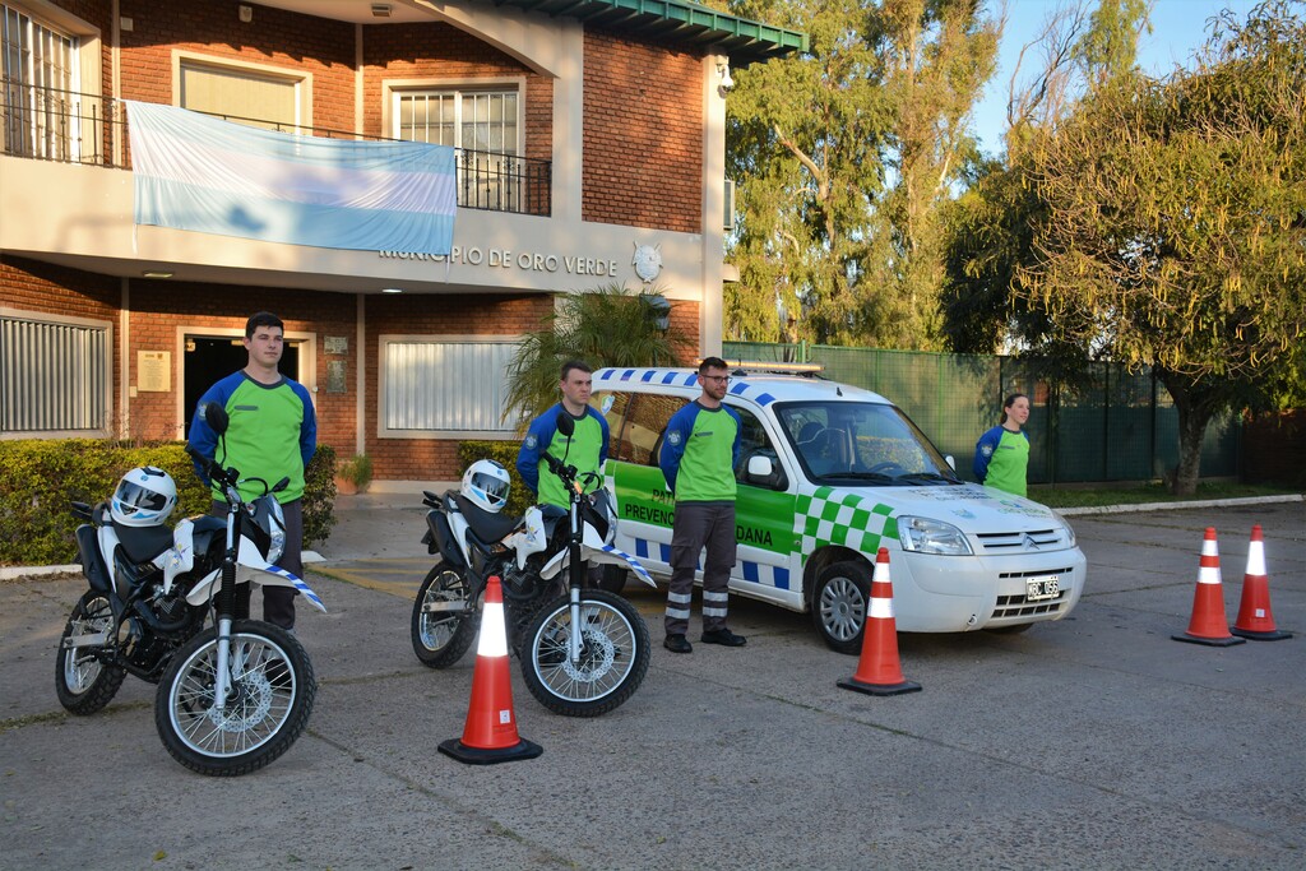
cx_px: 653
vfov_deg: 36.9
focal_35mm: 36
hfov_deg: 53.1
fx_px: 1306
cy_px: 436
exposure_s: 1/200
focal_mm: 24
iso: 100
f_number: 5.6
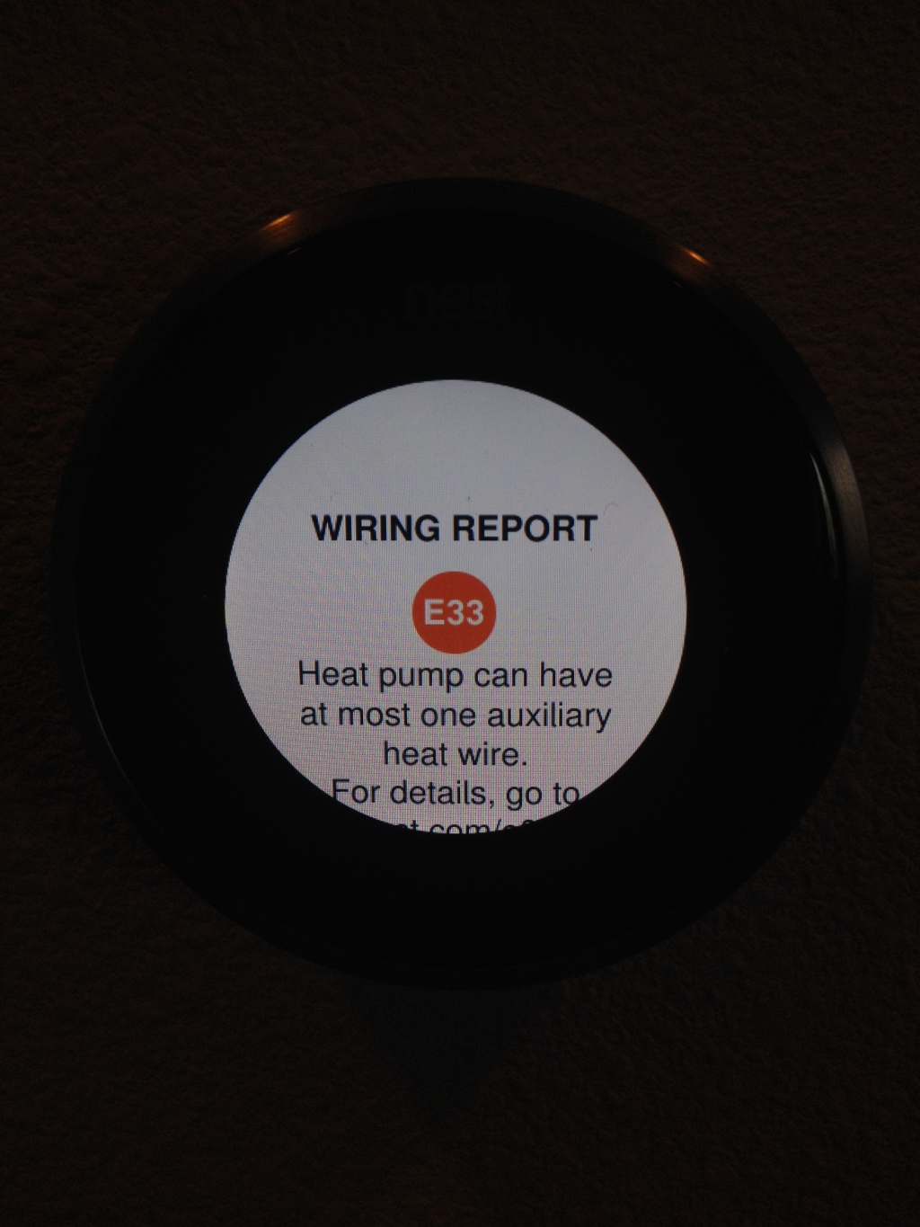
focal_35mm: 35
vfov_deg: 52.6
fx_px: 1240
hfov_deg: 40.7
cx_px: 460
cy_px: 614
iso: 50
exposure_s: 1/130
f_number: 2.4
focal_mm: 4.28
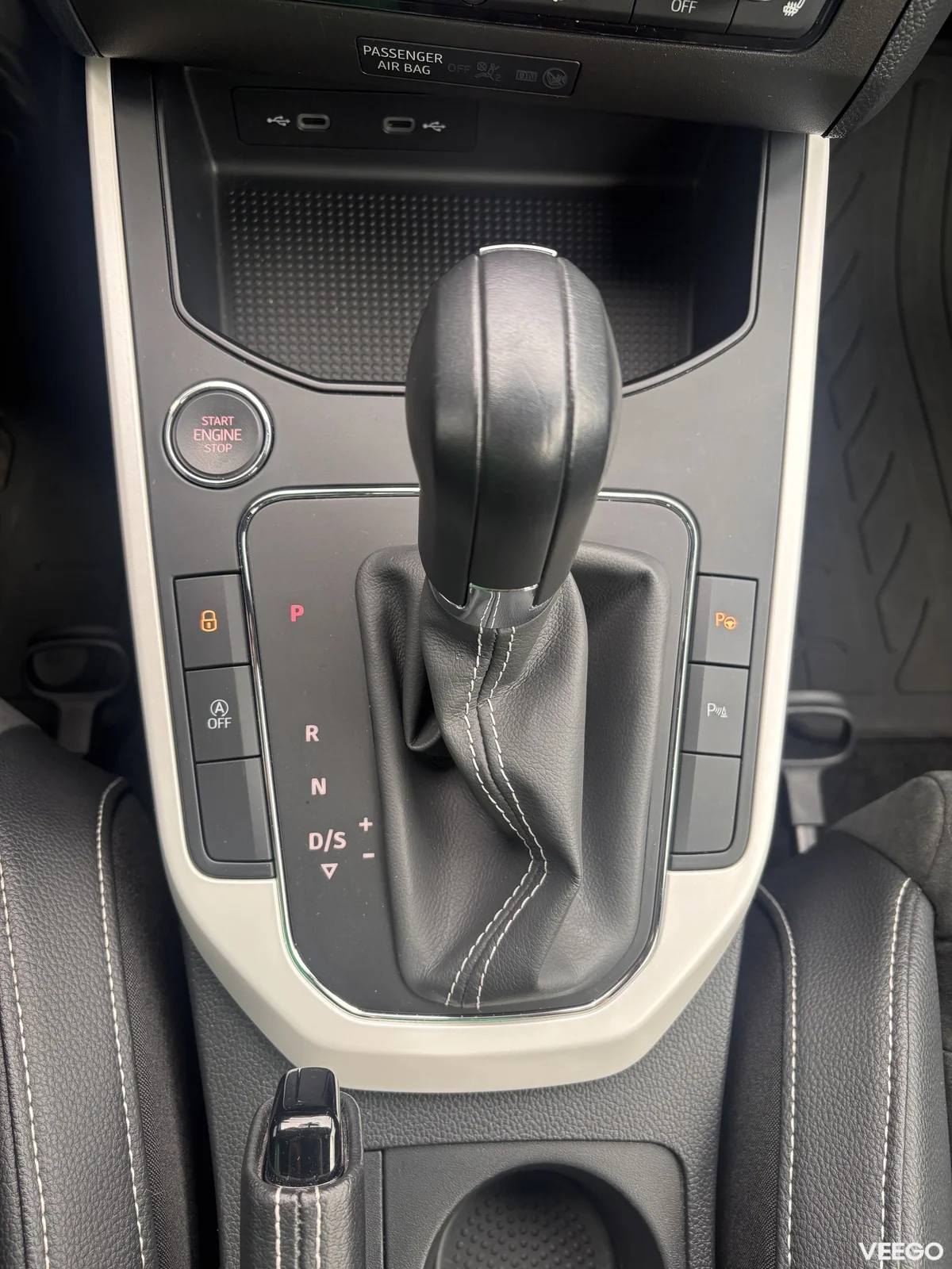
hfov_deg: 53.1
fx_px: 953
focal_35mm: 26
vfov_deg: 67.3
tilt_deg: -66.9
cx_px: 476
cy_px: 634
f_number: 1.6
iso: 80
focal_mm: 5.96
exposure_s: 1/100
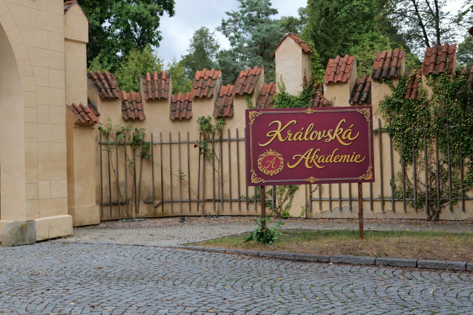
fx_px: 644
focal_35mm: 49
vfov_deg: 27.5
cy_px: 158
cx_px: 236
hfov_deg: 40.3
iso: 100
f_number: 4.5
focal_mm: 49
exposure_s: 1/160
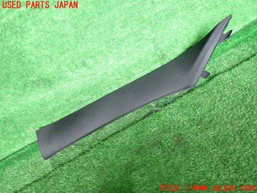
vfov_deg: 54.9
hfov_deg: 69.4
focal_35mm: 25
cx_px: 128
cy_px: 96
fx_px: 186
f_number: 2
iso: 200
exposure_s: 1/30
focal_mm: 4.5
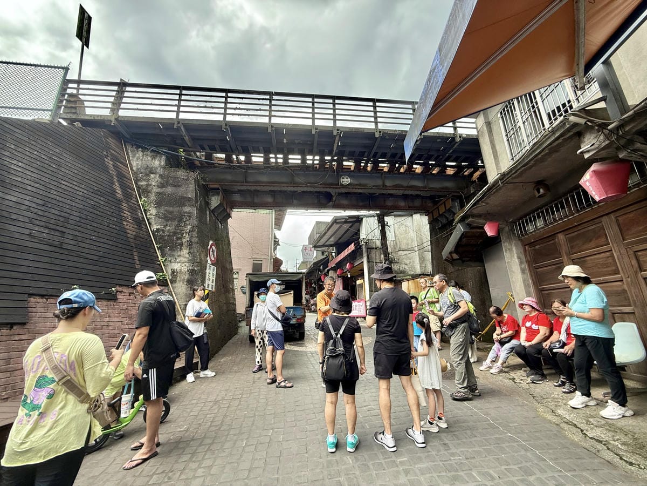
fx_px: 262
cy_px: 243
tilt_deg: +16.6
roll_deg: +0.8
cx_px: 324
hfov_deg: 102.1
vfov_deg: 85.7
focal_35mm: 14
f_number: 2.2
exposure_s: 1/198
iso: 64
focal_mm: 2.22
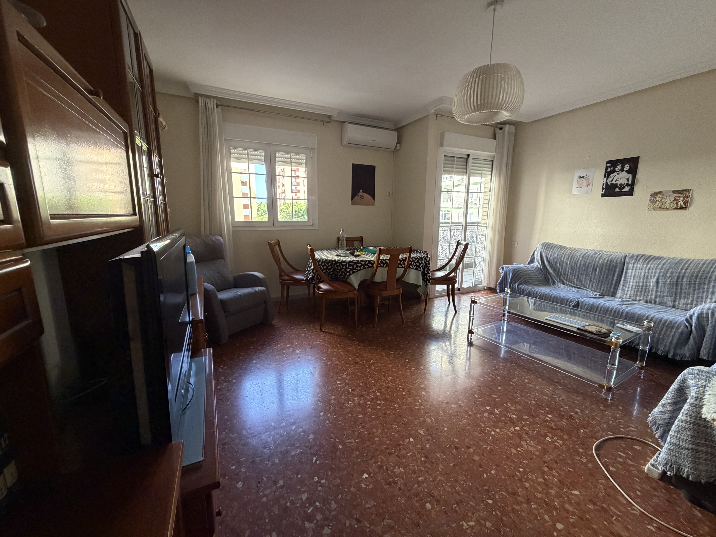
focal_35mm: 14
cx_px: 358
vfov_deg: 85.7
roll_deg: -0.6
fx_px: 290
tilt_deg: -10.5
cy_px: 268
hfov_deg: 102.1
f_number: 2.2
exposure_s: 1/74
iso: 320
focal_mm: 2.22
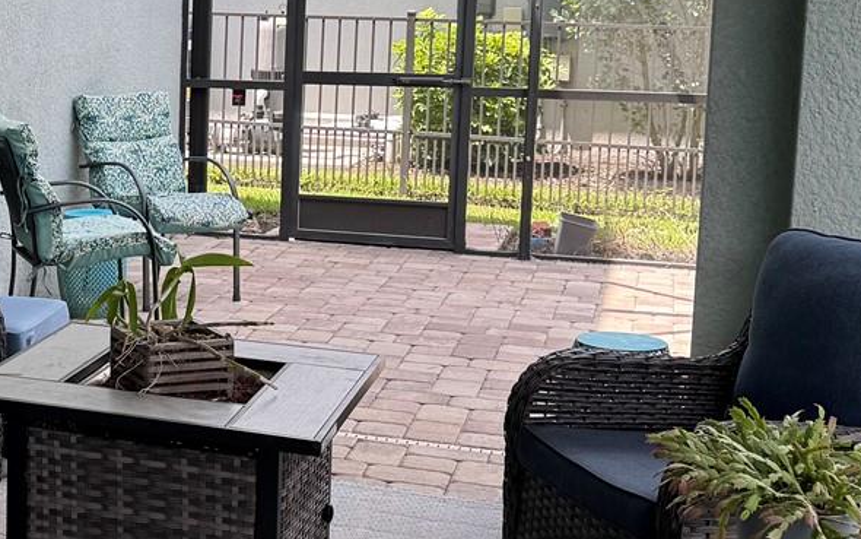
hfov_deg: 27.6
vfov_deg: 18.8
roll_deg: -0.1
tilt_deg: -7.5
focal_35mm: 69
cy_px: 156
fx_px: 1619
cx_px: -51
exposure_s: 1/535
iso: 80
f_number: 1.78
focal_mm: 6.76
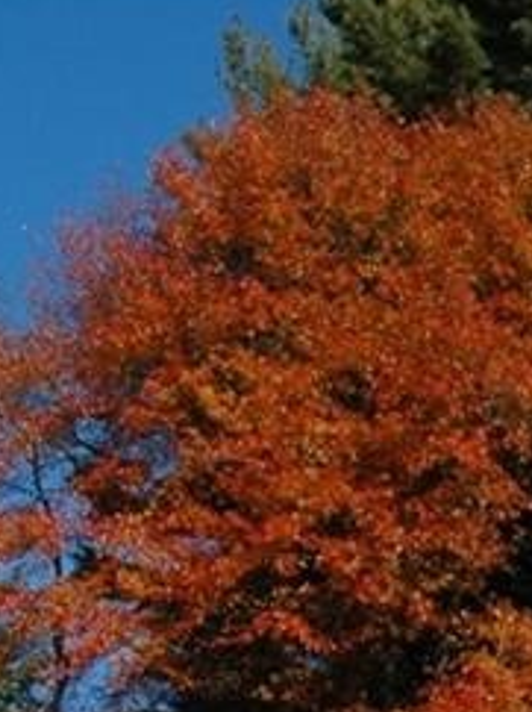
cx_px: 1155
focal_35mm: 183
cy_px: 971
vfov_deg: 10.5
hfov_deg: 7.7
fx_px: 3757
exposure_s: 1/400
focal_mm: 30
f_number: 11
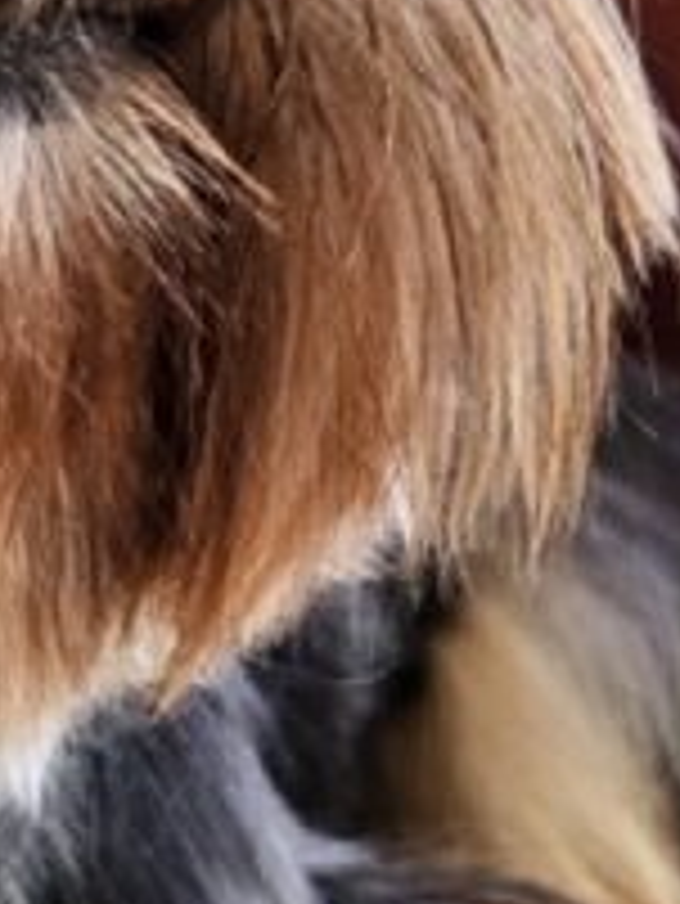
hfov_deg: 12.3
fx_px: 3061
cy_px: 648
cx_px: -171
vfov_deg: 16.8
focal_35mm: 117
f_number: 1.8
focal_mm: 5.4
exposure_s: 1/207
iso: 100
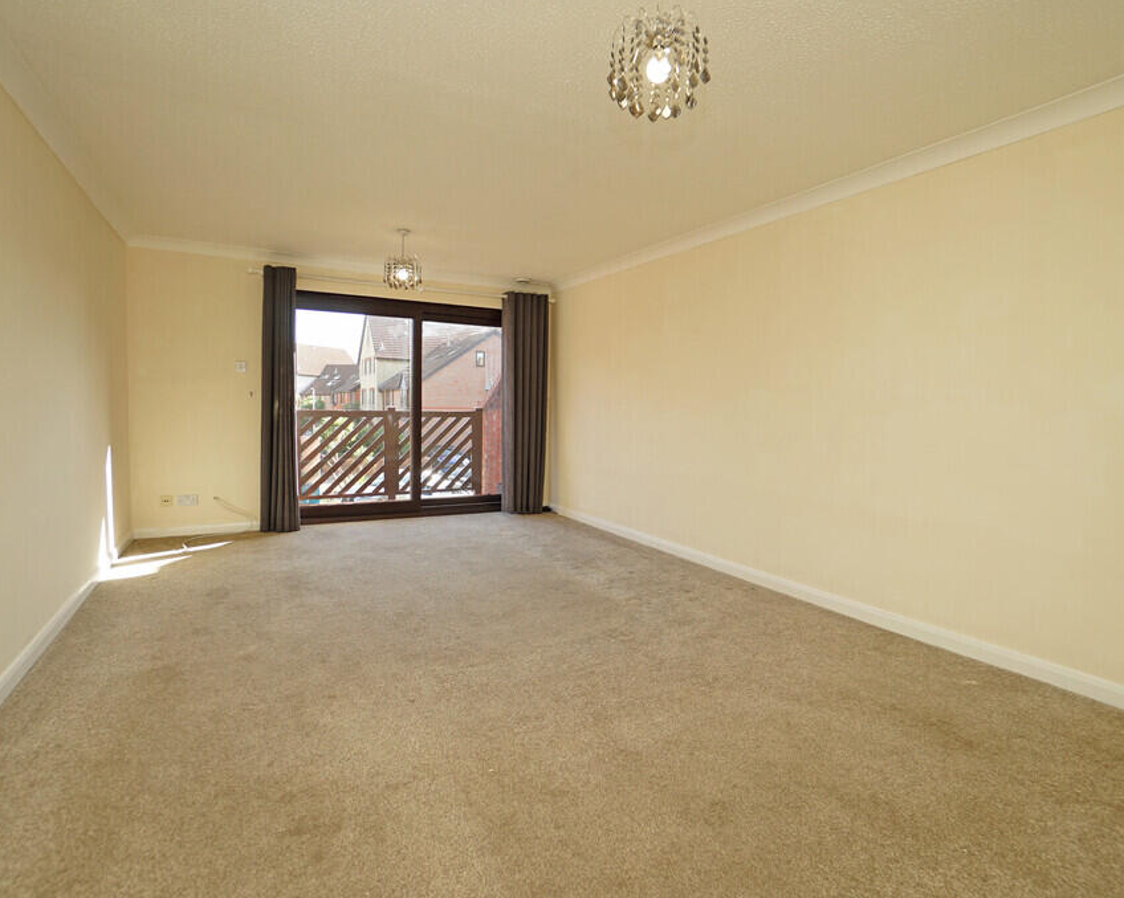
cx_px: 585
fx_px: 565
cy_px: 450
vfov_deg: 77.0
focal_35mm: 17
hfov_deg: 89.6
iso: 100
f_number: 4.5
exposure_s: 1/80
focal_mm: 10
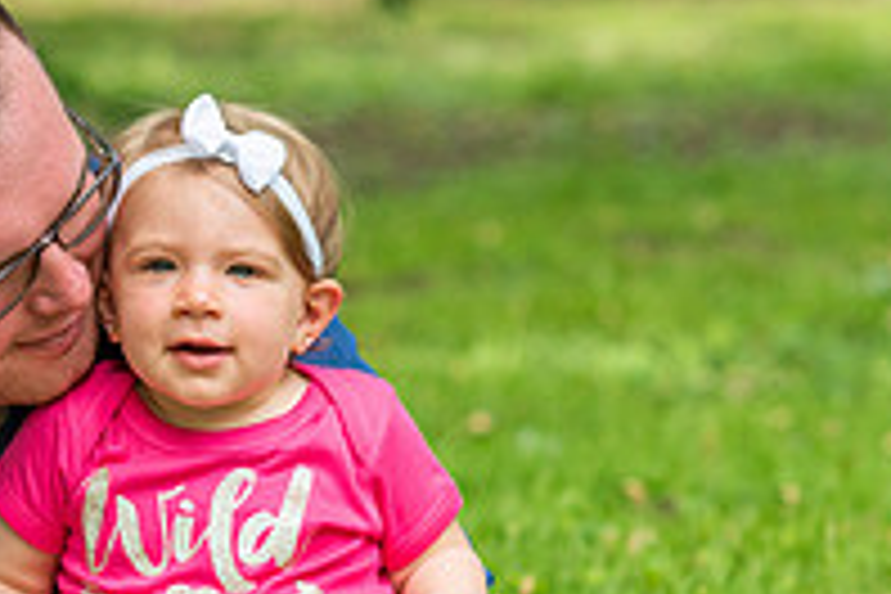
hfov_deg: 7.5
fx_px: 6781
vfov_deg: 5.0
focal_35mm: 274
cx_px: 197
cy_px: 346
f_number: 3.5
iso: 320
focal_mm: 85
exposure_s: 1/1000
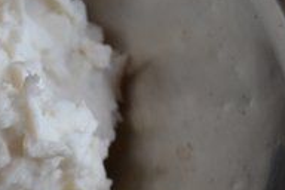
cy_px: 110
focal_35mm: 120
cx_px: -56
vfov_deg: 11.4
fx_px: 950
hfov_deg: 16.4
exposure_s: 1/60
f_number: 4.8
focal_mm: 32
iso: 640
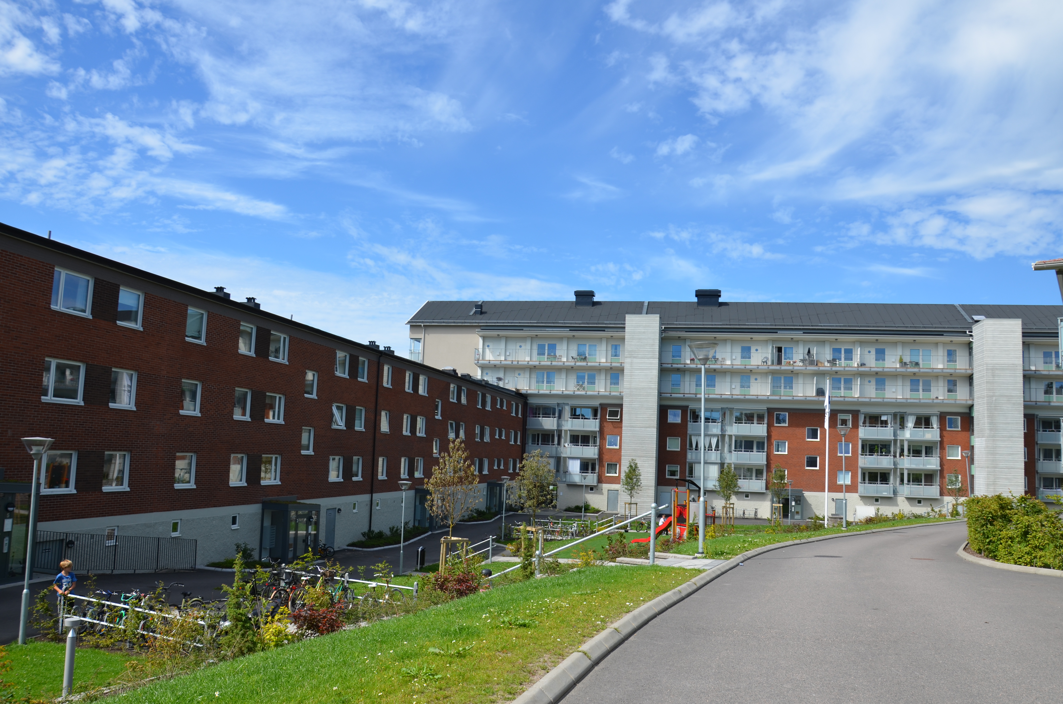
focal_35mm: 27
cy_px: 352
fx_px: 796
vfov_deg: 47.7
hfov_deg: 67.5
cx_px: 532
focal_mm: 18
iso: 100
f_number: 8
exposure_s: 1/250
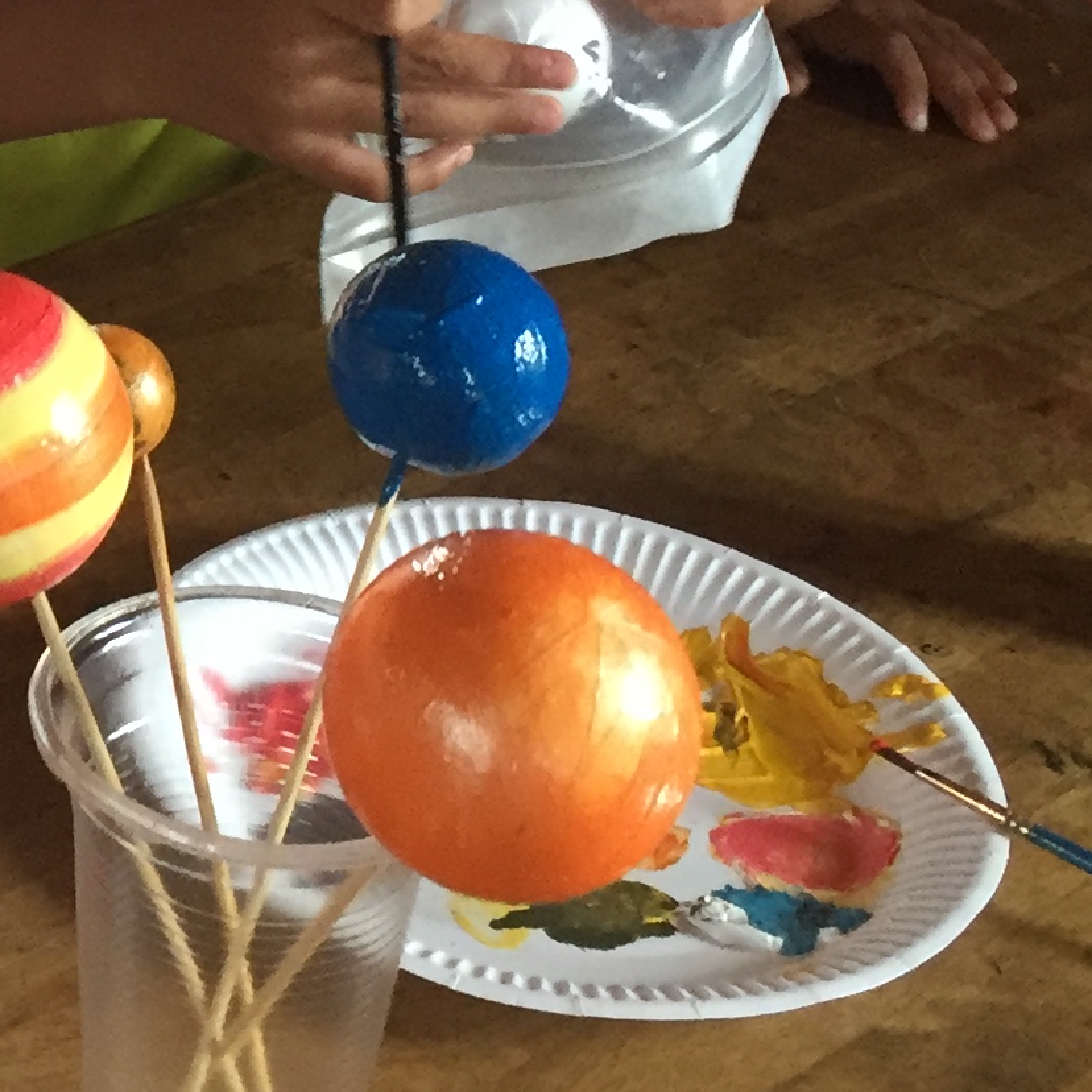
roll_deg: -2.6
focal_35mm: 101
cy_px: -22
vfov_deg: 16.8
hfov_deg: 16.2
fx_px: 3605
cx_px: -388
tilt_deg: -25.3
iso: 200
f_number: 2.2
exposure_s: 1/33
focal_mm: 4.15
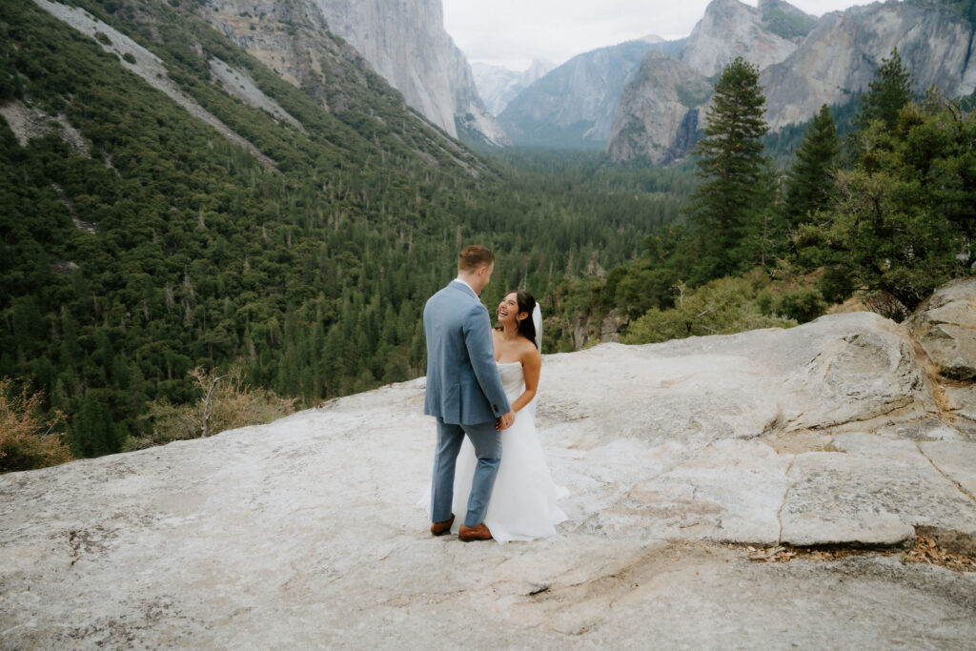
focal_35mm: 24
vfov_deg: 53.1
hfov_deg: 73.7
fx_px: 651
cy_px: 326
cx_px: 488
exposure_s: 1/250
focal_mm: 24
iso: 125
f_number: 2.8
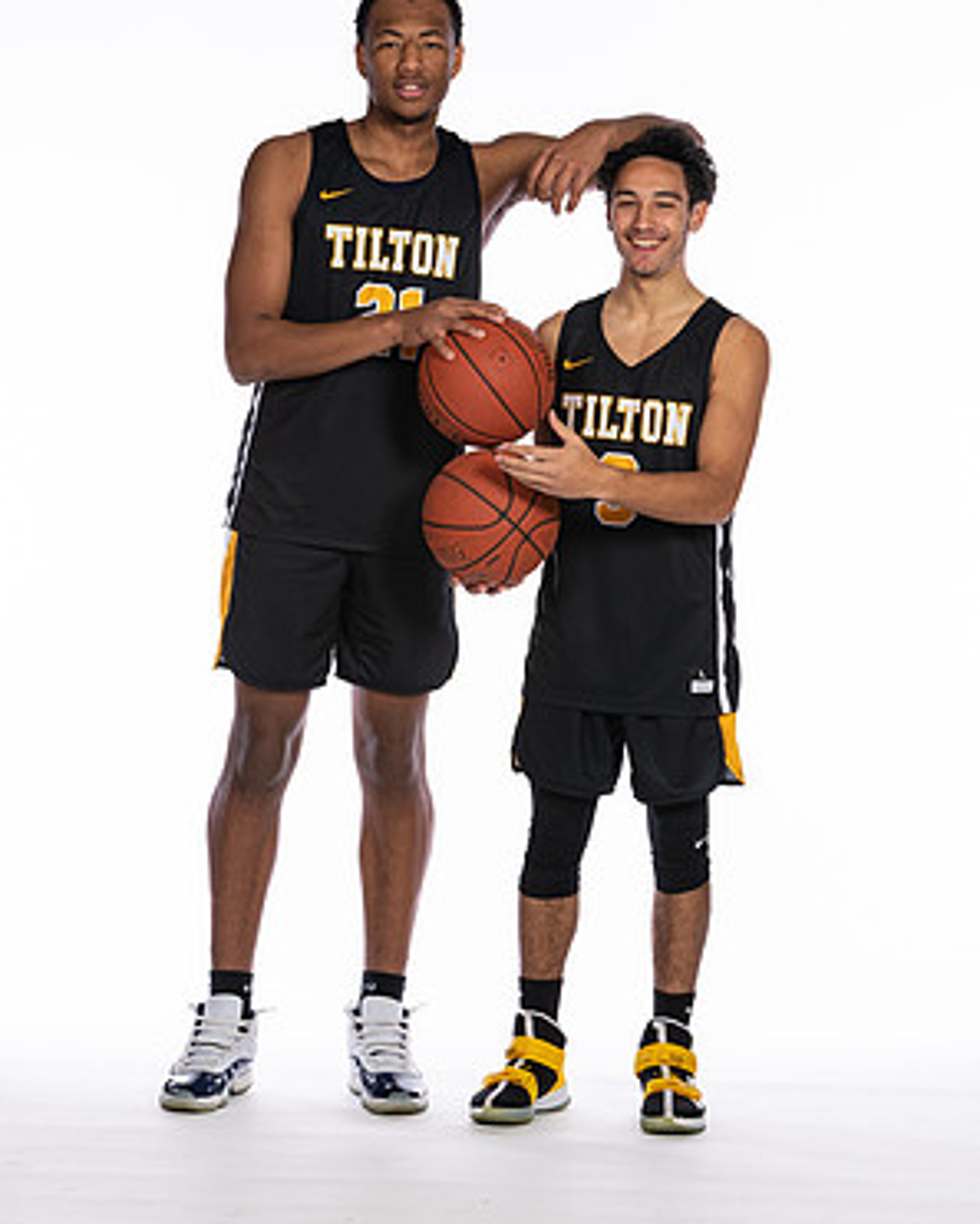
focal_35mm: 157
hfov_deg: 9.8
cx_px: 492
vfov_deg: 12.3
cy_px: 587
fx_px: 5690
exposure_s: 1/100
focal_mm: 92
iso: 100
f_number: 5.6
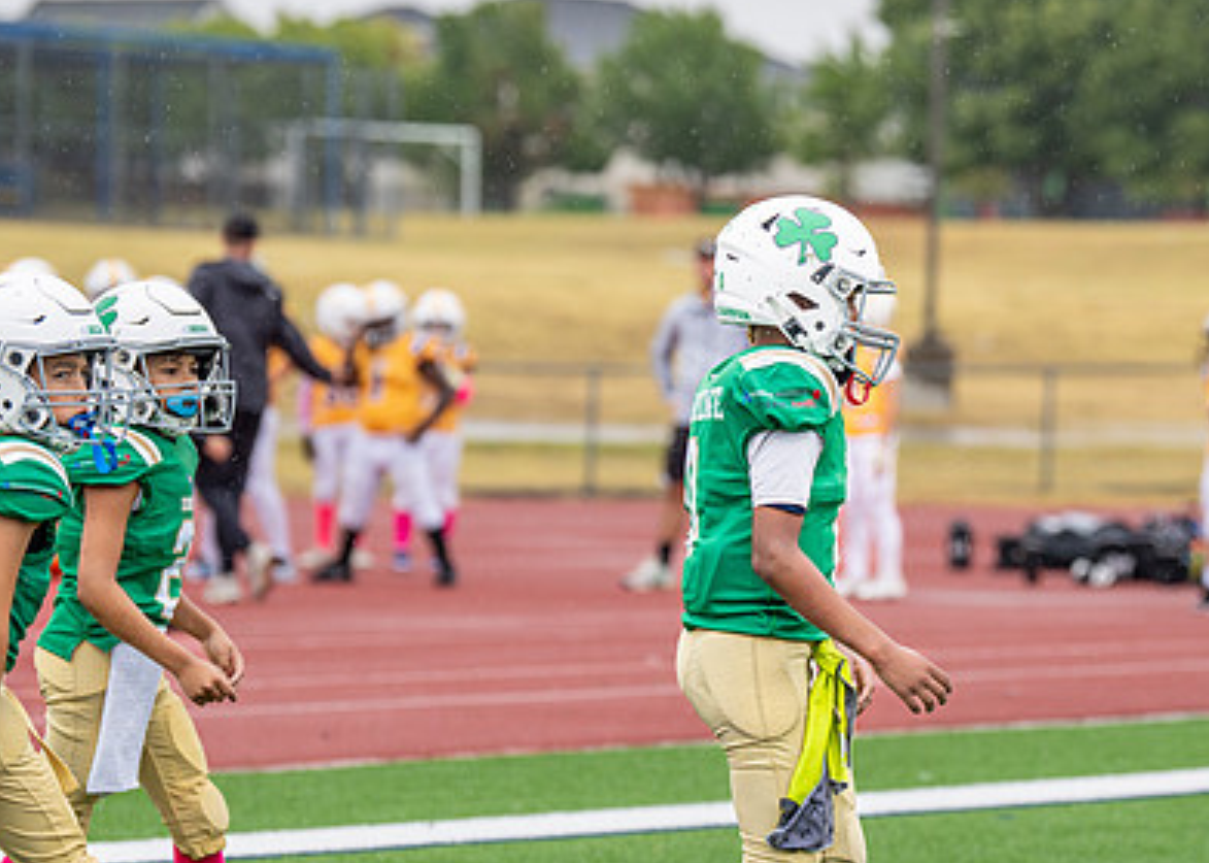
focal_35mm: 225
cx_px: 694
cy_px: 636
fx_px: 7723
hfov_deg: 8.9
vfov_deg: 6.4
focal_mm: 118
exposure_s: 1/1000
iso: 400
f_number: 2.8
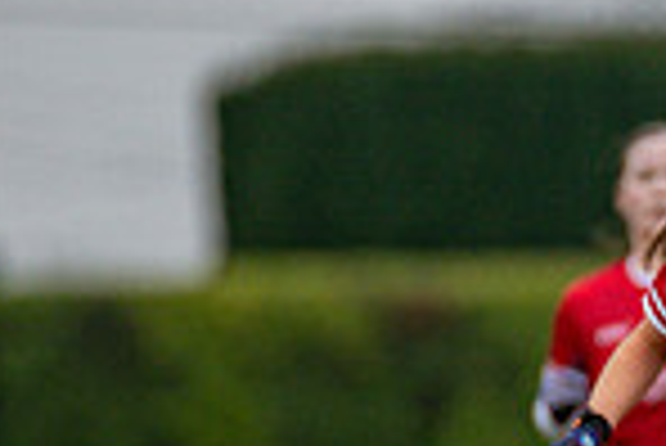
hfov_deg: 1.2
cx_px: 1197
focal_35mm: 1708
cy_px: 492
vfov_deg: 0.8
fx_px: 31628
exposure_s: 1/1000
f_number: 2.8
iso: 400
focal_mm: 300
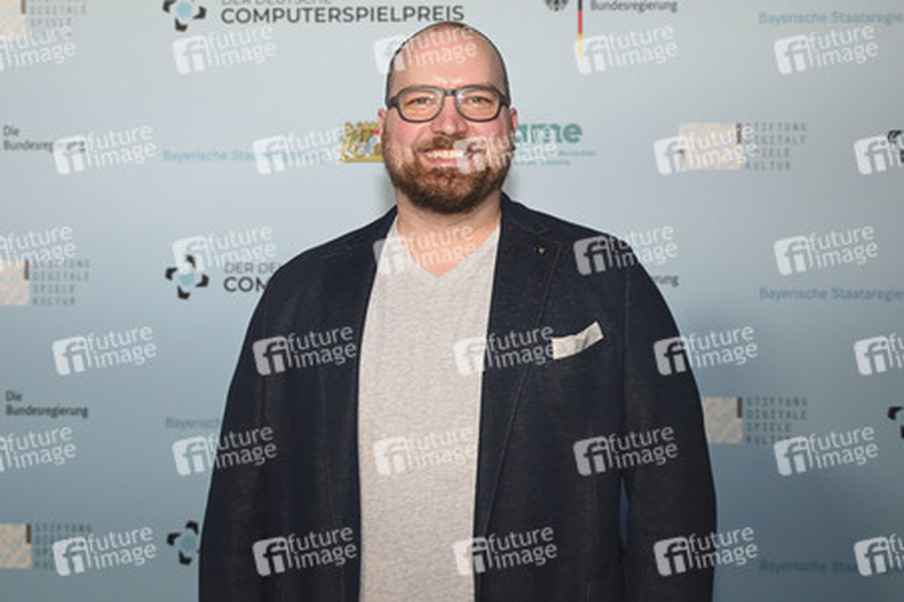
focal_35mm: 45
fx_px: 1129
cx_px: 452
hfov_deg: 43.6
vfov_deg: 29.8
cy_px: 301
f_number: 4
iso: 1000
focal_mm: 45
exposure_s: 1/160
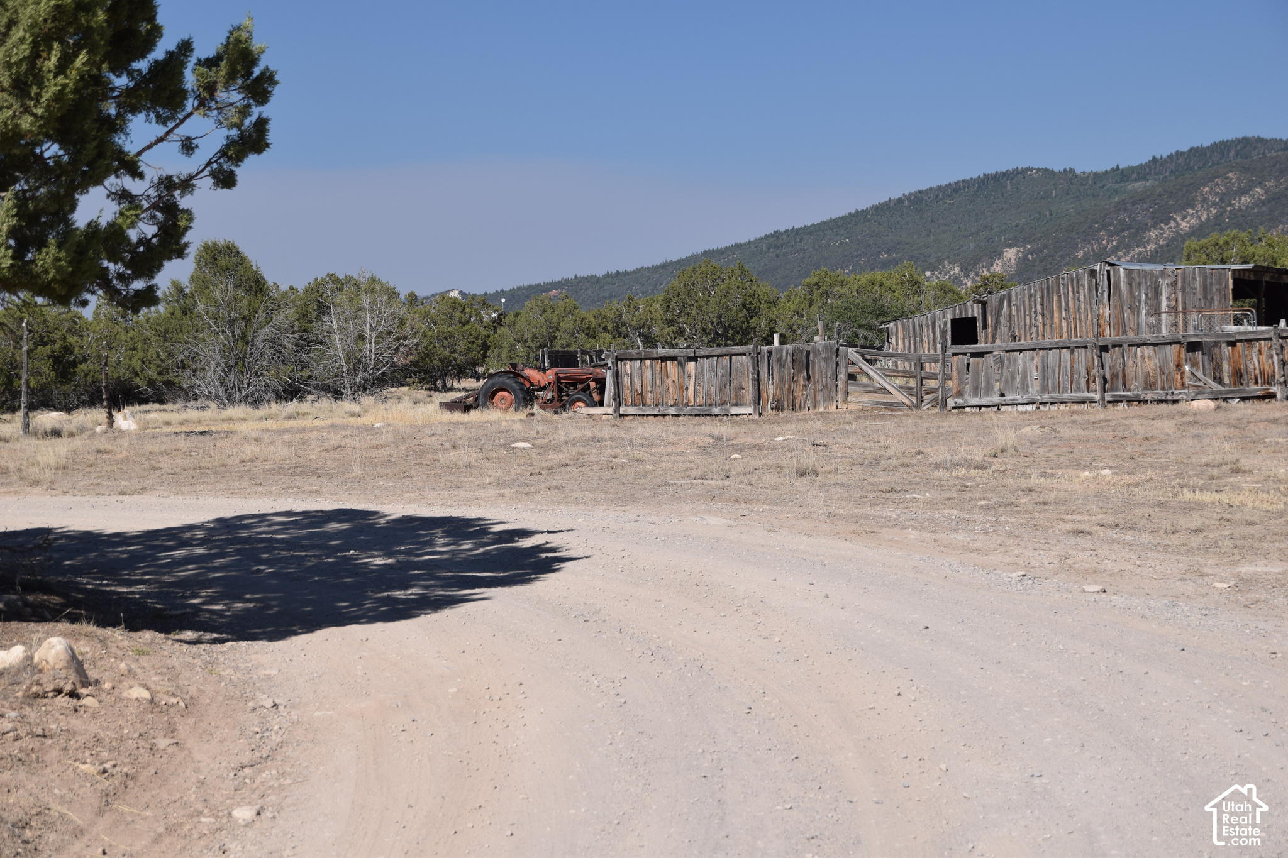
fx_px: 3220
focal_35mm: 90
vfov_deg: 15.2
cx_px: 644
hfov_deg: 22.6
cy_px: 429
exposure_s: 1/640
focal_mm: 60
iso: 100
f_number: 6.3
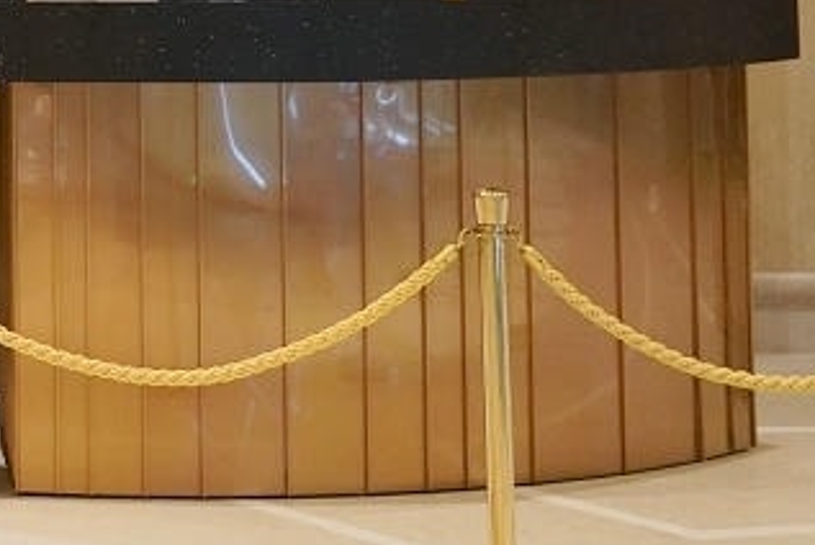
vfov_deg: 10.8
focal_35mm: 121
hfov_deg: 14.6
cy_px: -334
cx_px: -712
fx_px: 2742
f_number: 2.8
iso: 2500
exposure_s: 1/160
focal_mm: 32
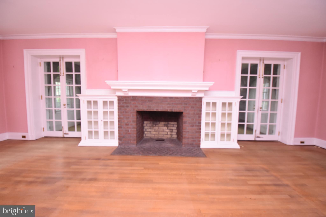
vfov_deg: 77.3
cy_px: 108
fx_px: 136
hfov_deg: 100.4
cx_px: 163
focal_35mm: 15
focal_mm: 10
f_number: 4.5
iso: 800
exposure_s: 1/200
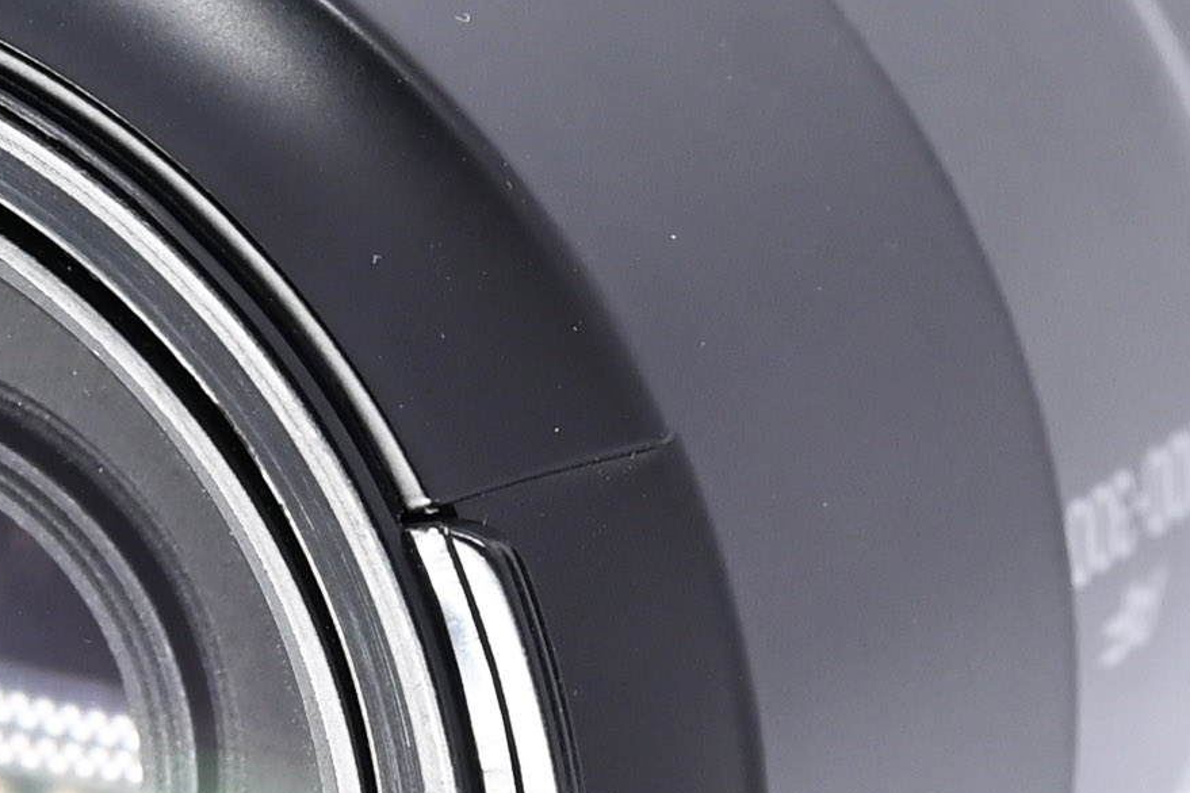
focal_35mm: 448
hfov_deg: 4.6
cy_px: 713
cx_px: -64
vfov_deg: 3.1
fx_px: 14808
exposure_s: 1/125
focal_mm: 67
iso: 500
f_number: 9
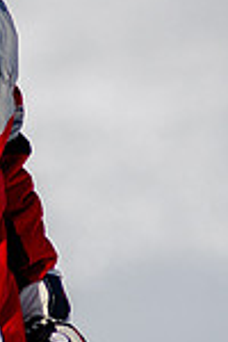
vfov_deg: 1.0
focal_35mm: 2023
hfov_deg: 0.7
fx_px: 19217
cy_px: 187
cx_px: -98
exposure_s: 1/4000
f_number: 2.8
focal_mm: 300
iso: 100
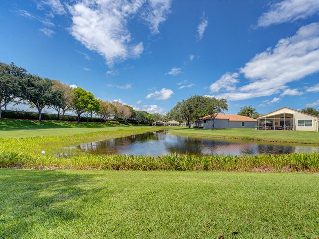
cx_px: 180
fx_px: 147
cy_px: 126
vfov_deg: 78.0
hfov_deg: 94.0
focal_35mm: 16
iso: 400
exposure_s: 1/1000
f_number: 8
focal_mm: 14
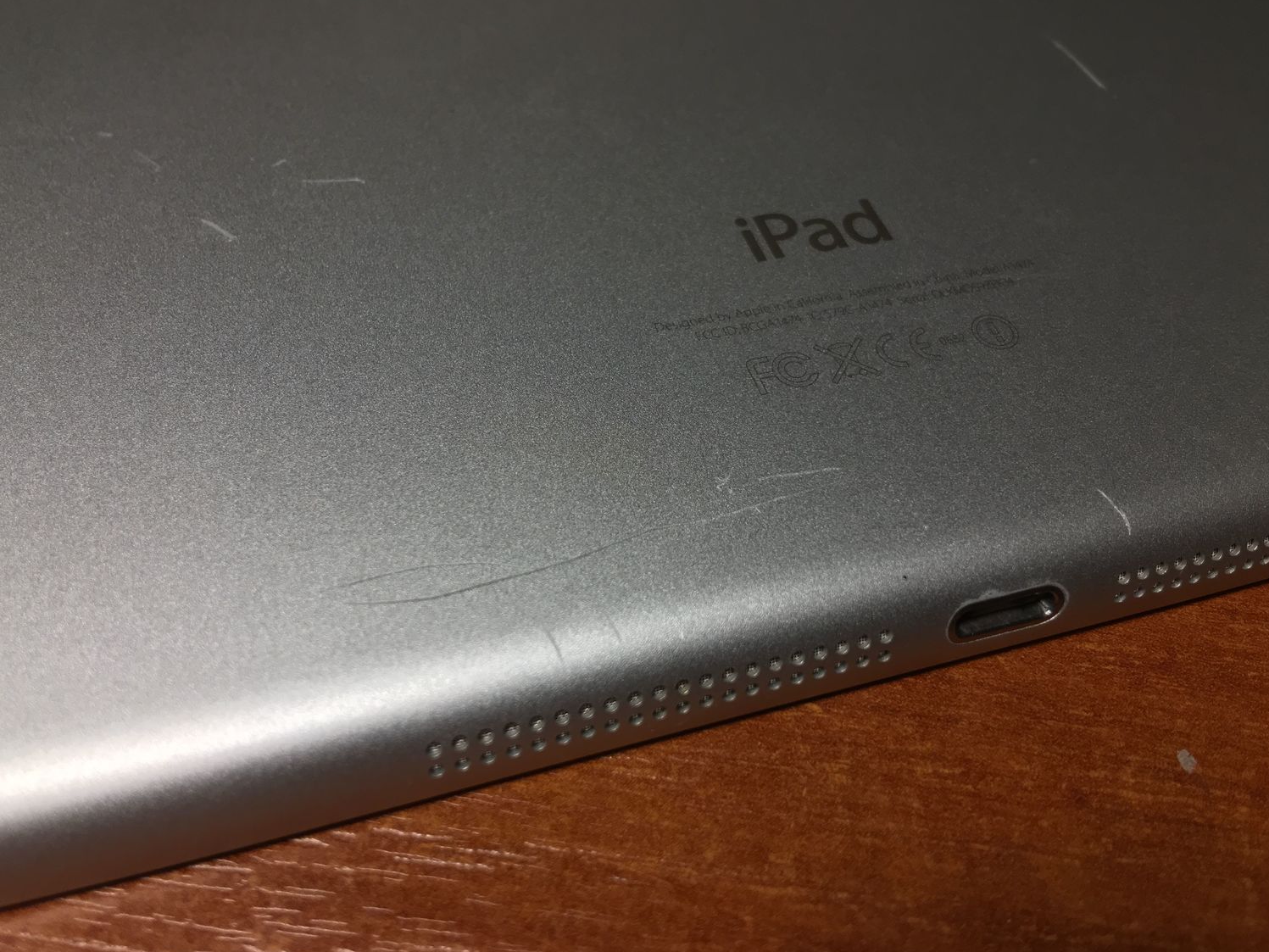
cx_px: 610
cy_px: 450
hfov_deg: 58.3
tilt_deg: -49.5
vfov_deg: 45.4
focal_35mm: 31
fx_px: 1137
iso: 40
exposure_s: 1/100
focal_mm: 4.15
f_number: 2.2
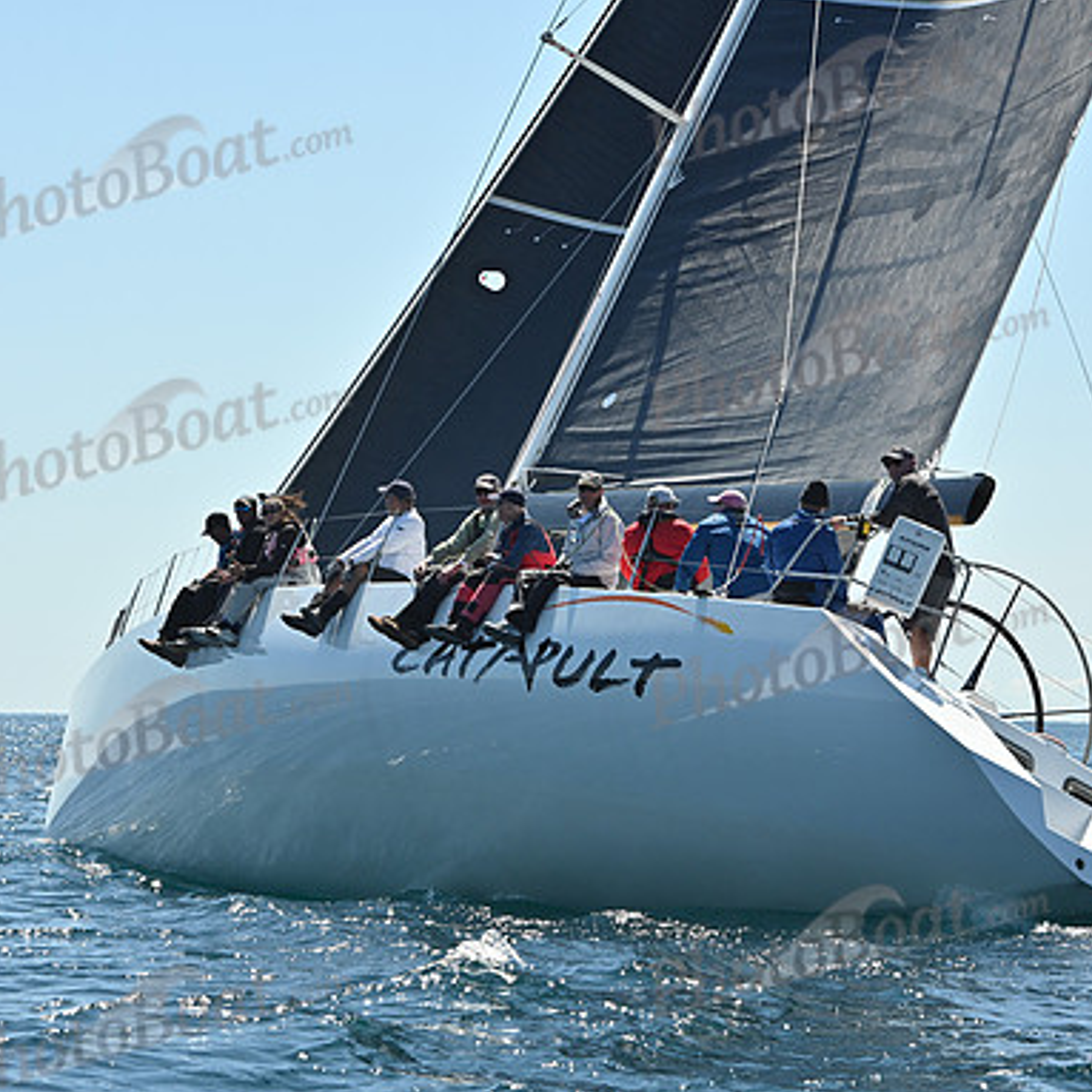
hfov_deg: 12.1
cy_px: 546
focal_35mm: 144
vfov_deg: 12.1
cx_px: 502
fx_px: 5139
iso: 320
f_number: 9
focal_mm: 112
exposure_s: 1/1000
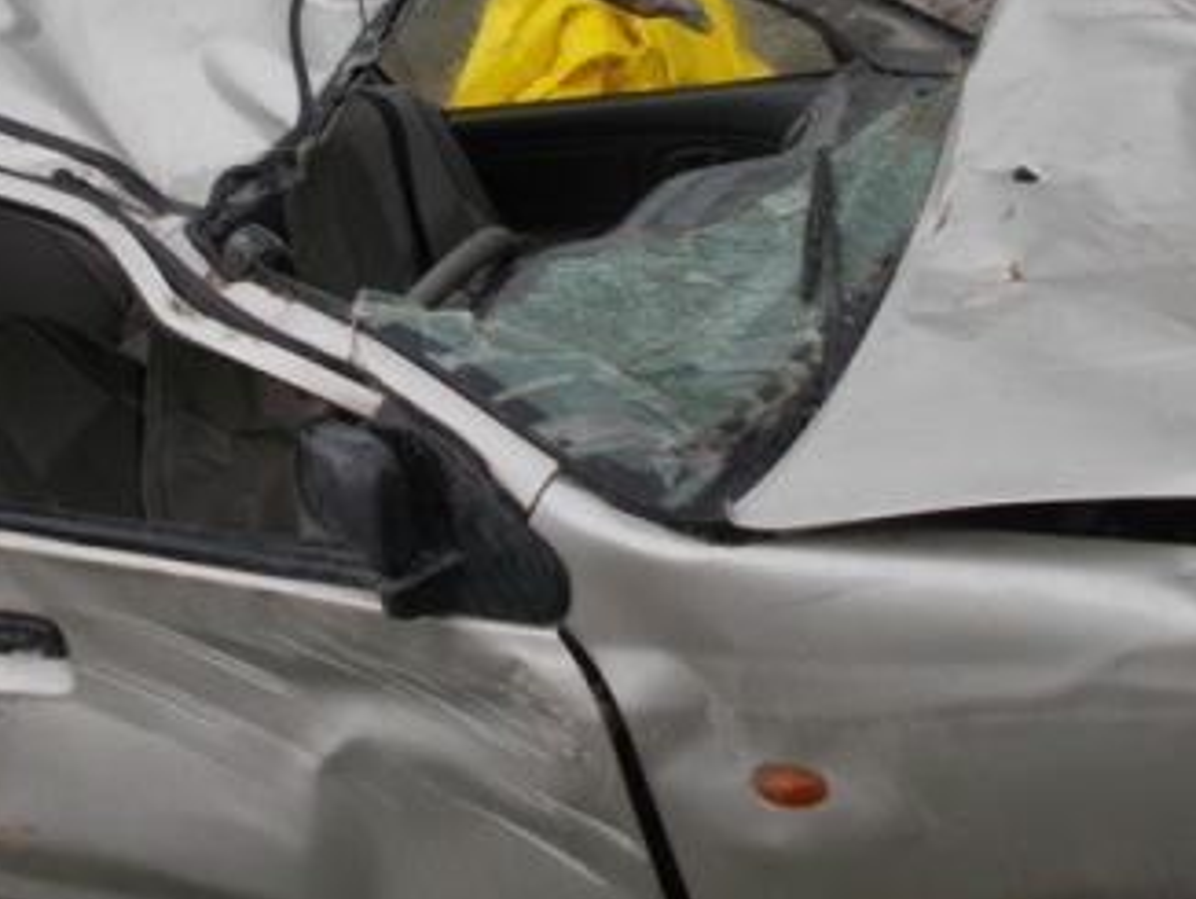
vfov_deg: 28.4
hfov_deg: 37.4
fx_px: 1763
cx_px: 499
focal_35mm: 51
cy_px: 283
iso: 80
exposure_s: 1/30
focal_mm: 4.6
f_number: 3.2
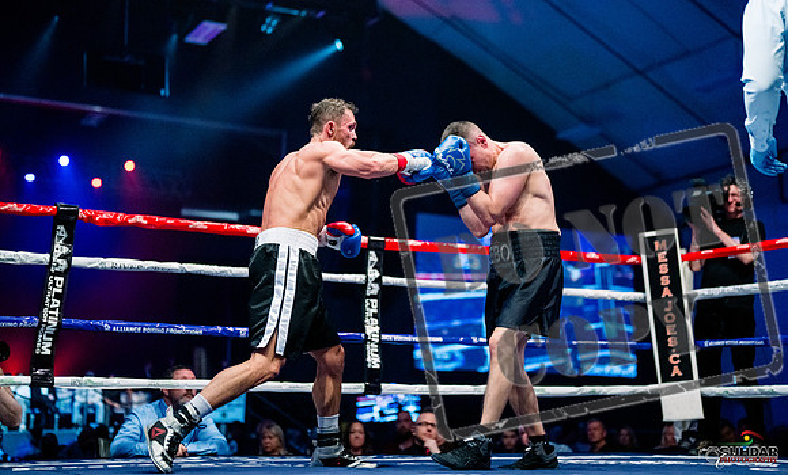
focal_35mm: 58
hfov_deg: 35.4
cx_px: 440
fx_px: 1233
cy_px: 185
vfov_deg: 21.8
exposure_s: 1/1600
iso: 6400
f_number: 1.4
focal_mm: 50
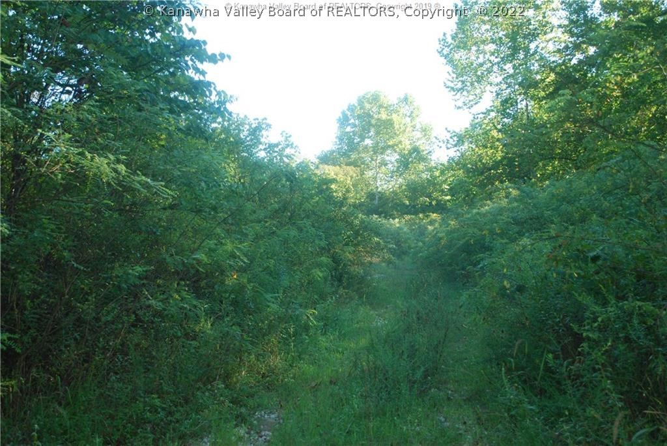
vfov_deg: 26.5
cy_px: 223
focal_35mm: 51
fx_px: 945
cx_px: 334
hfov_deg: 38.9
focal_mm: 34
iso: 200
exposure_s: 1/100
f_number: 5
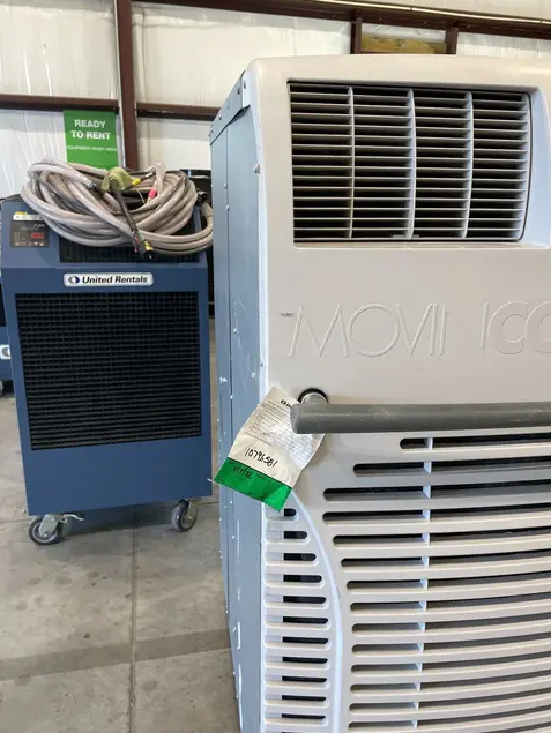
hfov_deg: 46.7
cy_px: 398
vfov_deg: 59.8
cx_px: 311
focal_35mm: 30
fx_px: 636
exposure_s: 1/60
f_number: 1.6
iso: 64
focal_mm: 4.2
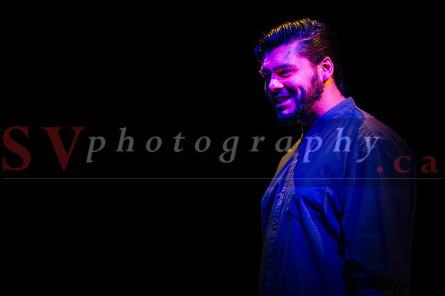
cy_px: 128
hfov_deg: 17.2
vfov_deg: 11.5
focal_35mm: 119
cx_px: 222
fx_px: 1472
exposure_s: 1/160
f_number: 1.4
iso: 1600
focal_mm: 105
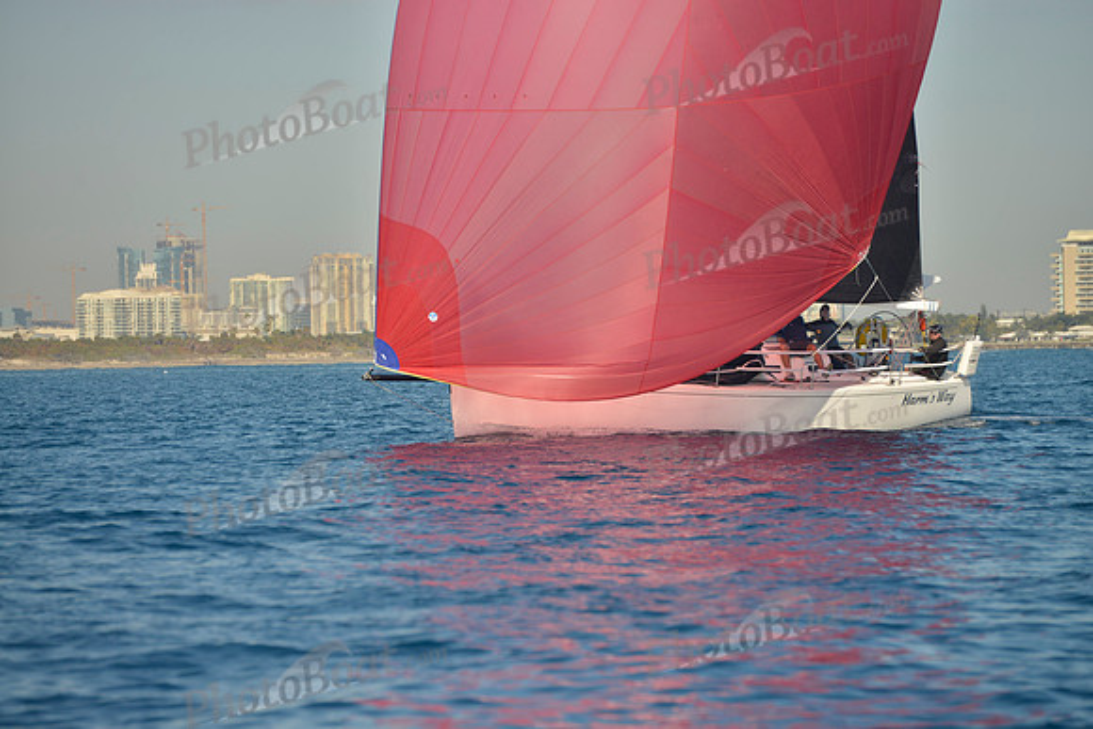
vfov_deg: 7.0
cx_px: 546
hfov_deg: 10.5
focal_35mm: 195
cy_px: 364
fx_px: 5922
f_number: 6.3
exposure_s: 1/800
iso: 200
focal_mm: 195
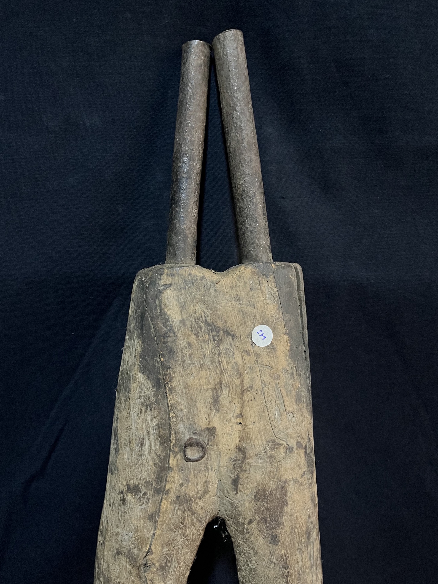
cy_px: 293
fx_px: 456
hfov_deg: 51.3
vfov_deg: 65.3
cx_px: 216
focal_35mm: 27
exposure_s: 1/44
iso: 500
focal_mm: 5.1
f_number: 1.6
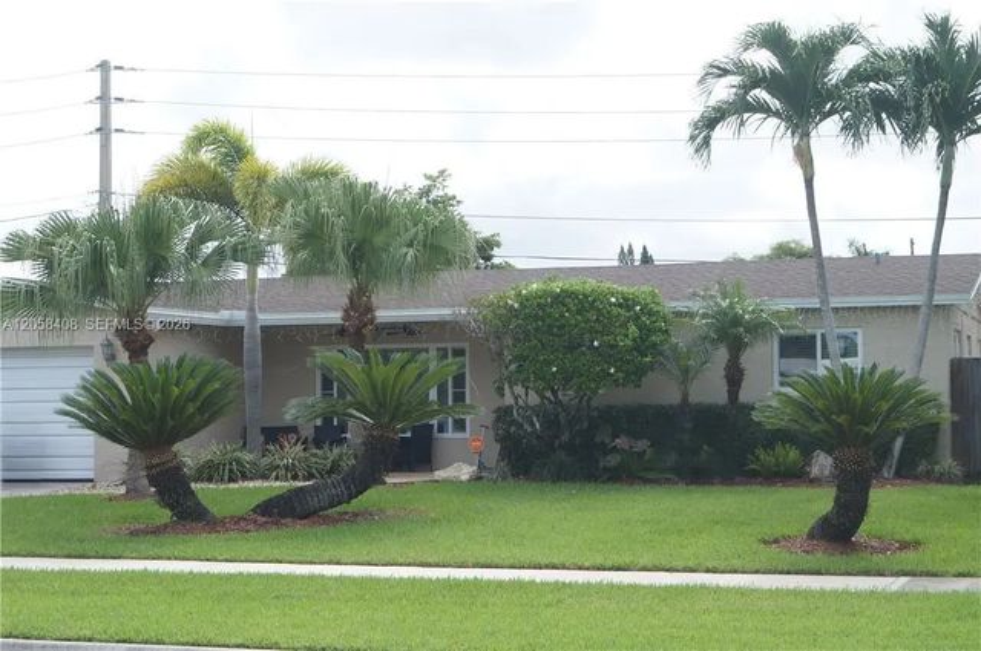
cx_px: 490
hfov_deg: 29.9
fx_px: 1837
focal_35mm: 68
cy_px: 326
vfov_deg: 20.1
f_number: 7.1
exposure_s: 1/125
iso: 100
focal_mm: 45
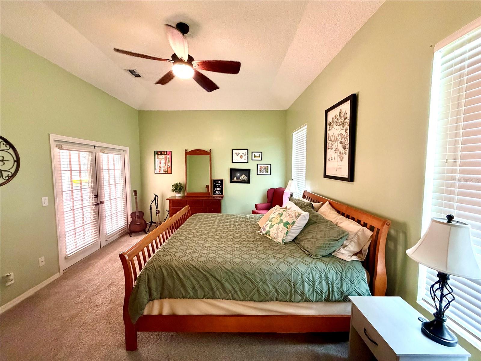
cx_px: 240
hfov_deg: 102.1
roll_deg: +1.0
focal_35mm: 14
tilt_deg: -2.7
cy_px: 180
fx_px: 195
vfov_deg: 85.7
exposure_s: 1/60
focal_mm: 2.22
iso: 500
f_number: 2.2
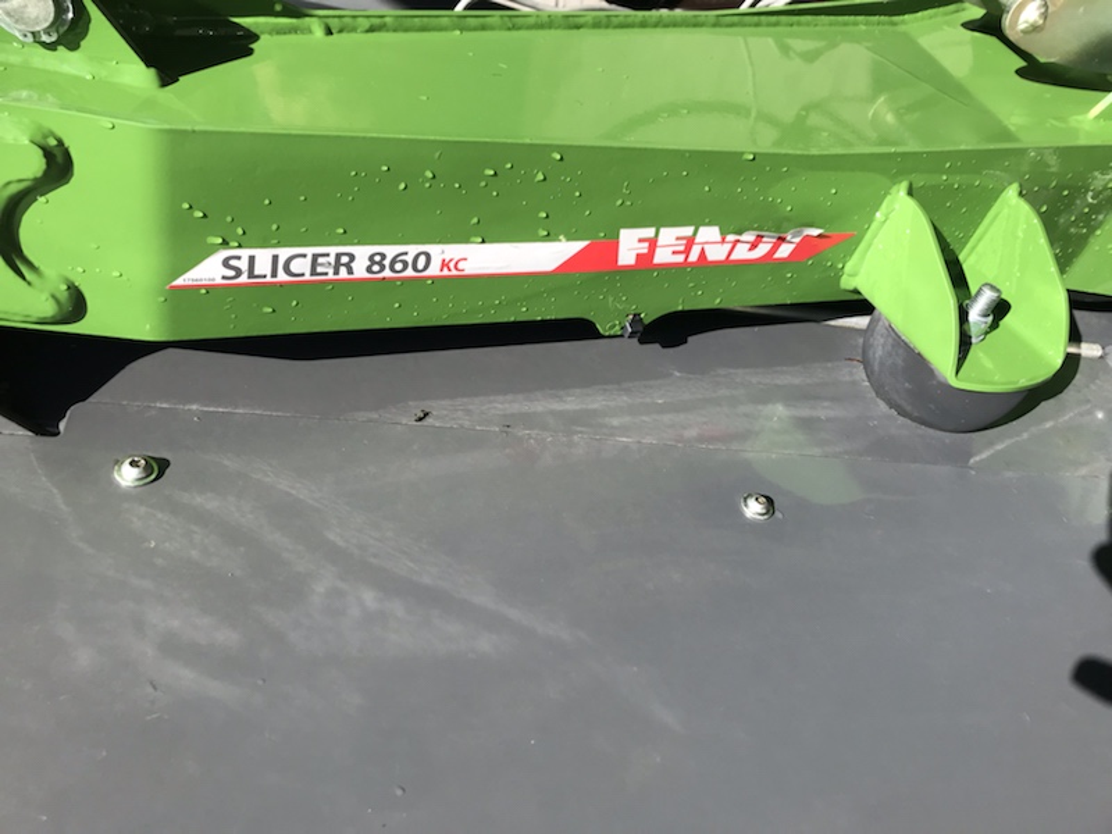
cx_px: 556
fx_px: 899
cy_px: 417
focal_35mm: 28
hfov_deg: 63.4
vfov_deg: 49.7
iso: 20
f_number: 1.8
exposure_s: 1/1126
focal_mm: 3.99
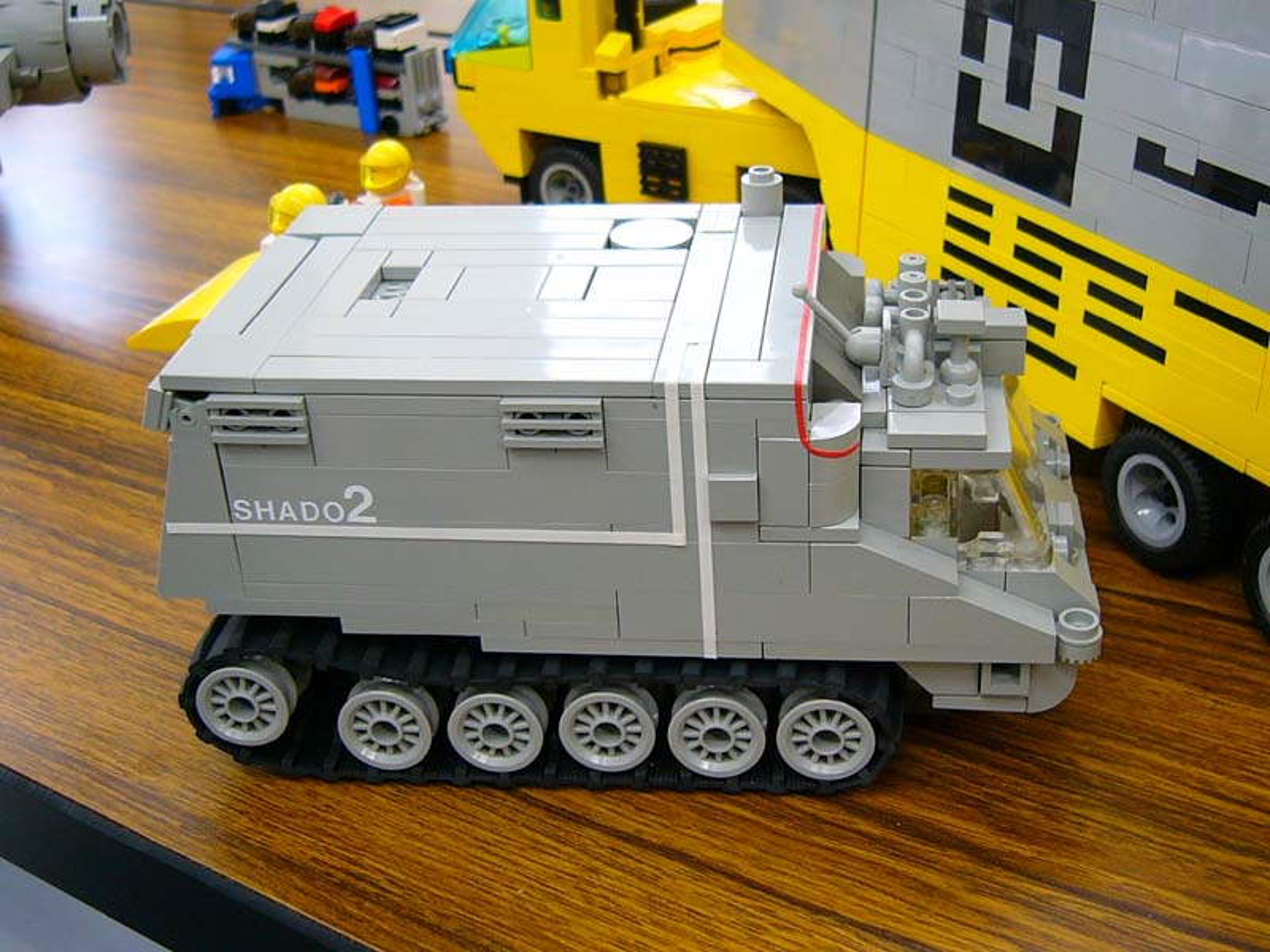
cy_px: 476
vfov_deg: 40.7
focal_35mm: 35
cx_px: 635
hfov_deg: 52.6
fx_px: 1284
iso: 100
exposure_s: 1/50
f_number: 2.8
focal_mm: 5.8
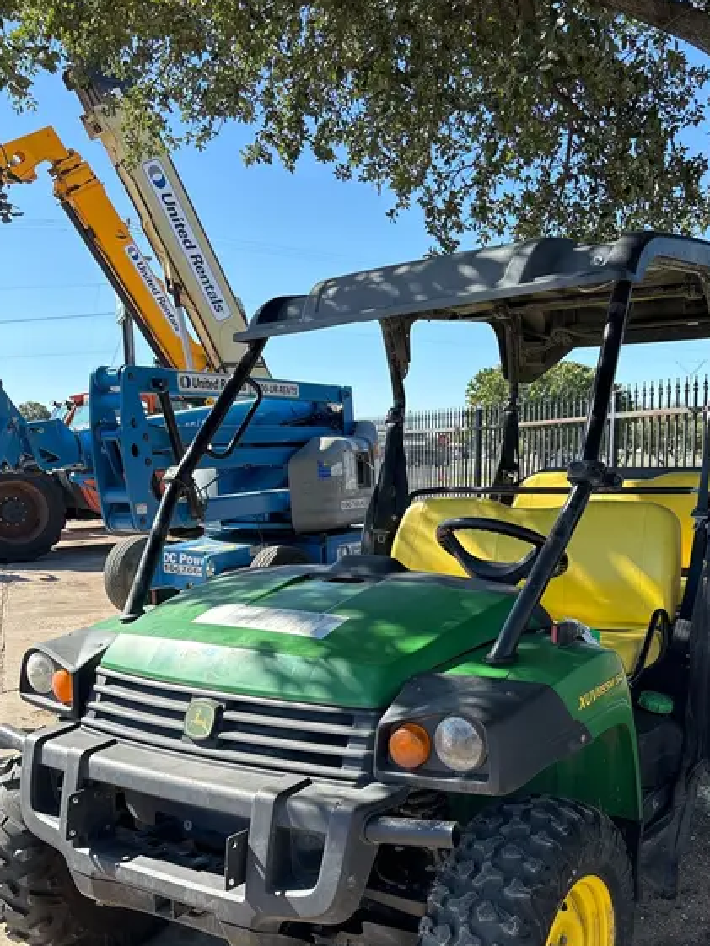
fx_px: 929
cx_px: 457
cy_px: 599
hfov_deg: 41.4
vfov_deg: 53.3
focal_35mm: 34
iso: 50
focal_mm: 5.96
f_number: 1.6
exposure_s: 1/1115
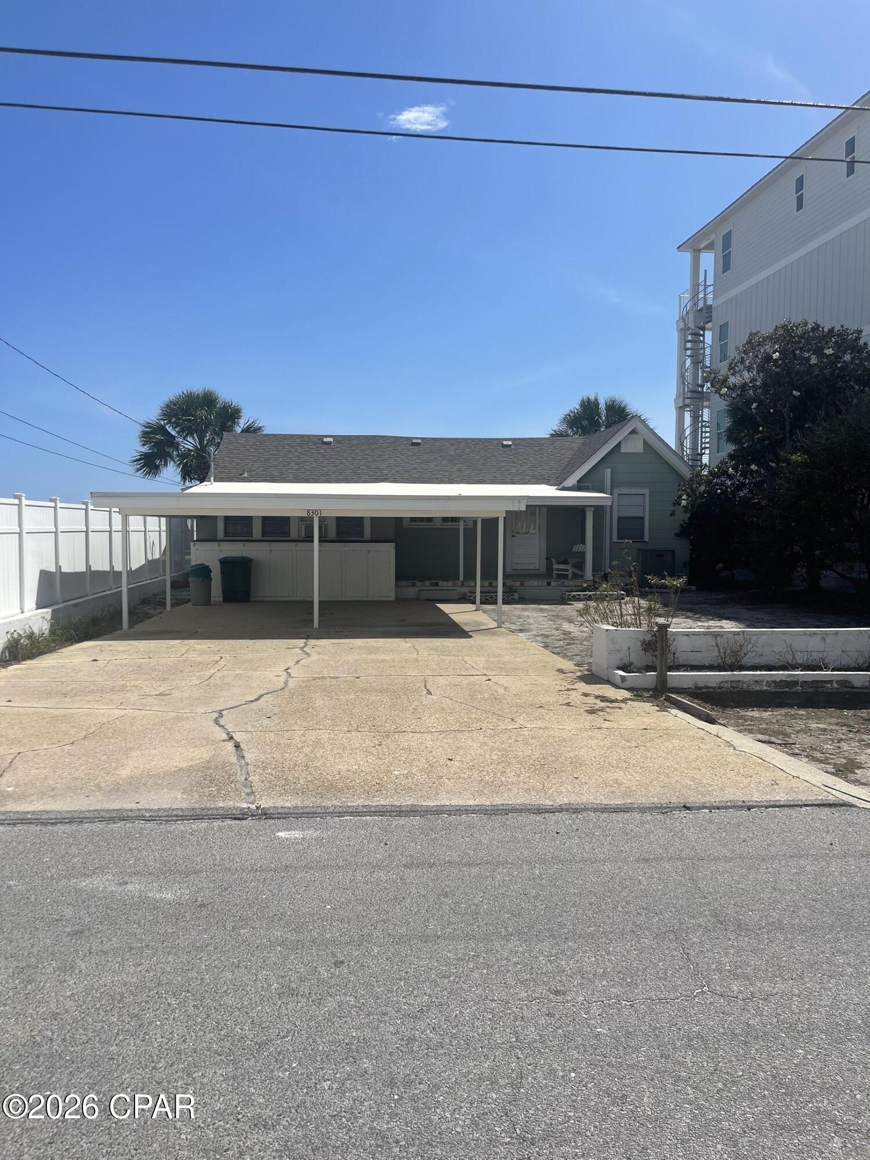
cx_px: 435
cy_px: 580
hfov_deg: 54.9
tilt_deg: -3.9
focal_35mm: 25
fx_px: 838
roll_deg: -0.2
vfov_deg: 69.4
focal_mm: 5.1
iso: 32
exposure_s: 1/6579
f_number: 1.6
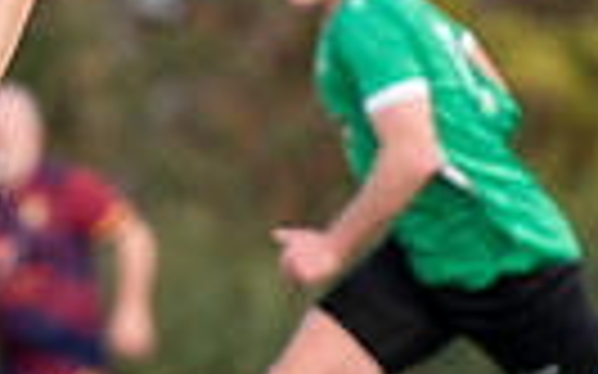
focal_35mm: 1334
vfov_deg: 1.0
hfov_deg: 1.6
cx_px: -225
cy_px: 83
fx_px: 21732
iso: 320
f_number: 2.8
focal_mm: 200
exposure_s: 1/2000
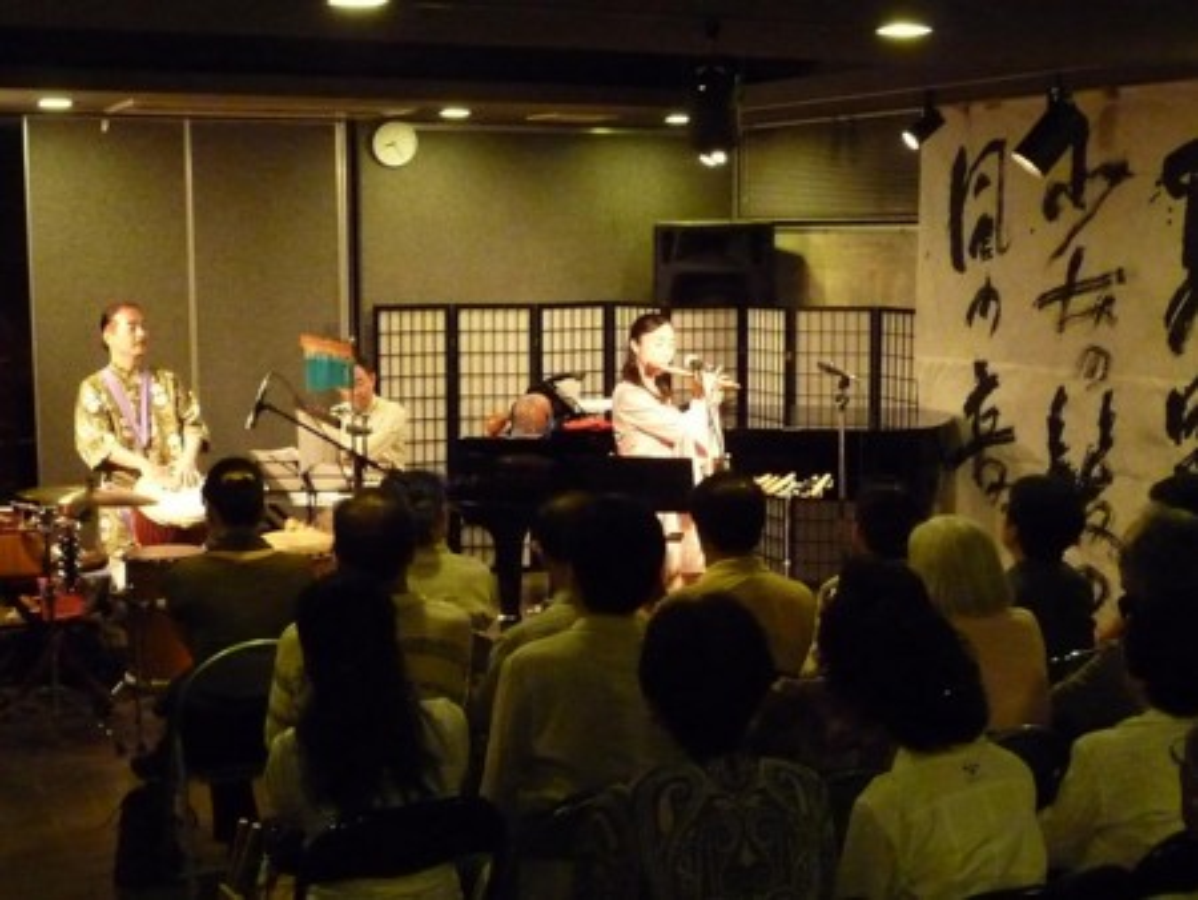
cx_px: 599
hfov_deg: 38.2
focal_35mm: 50
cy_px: 450
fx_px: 1731
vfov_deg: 29.1
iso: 800
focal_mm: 5
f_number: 3.4
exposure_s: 1/10
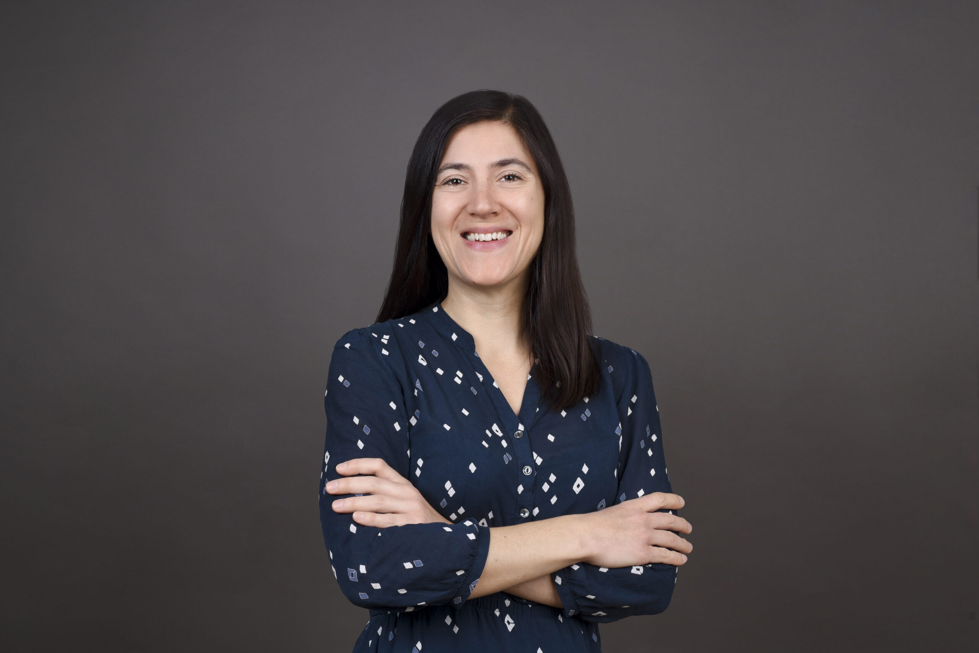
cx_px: 490
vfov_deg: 32.7
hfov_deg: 47.4
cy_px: 326
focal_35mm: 41
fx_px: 1115
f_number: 8
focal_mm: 41
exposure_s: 1/160
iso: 100
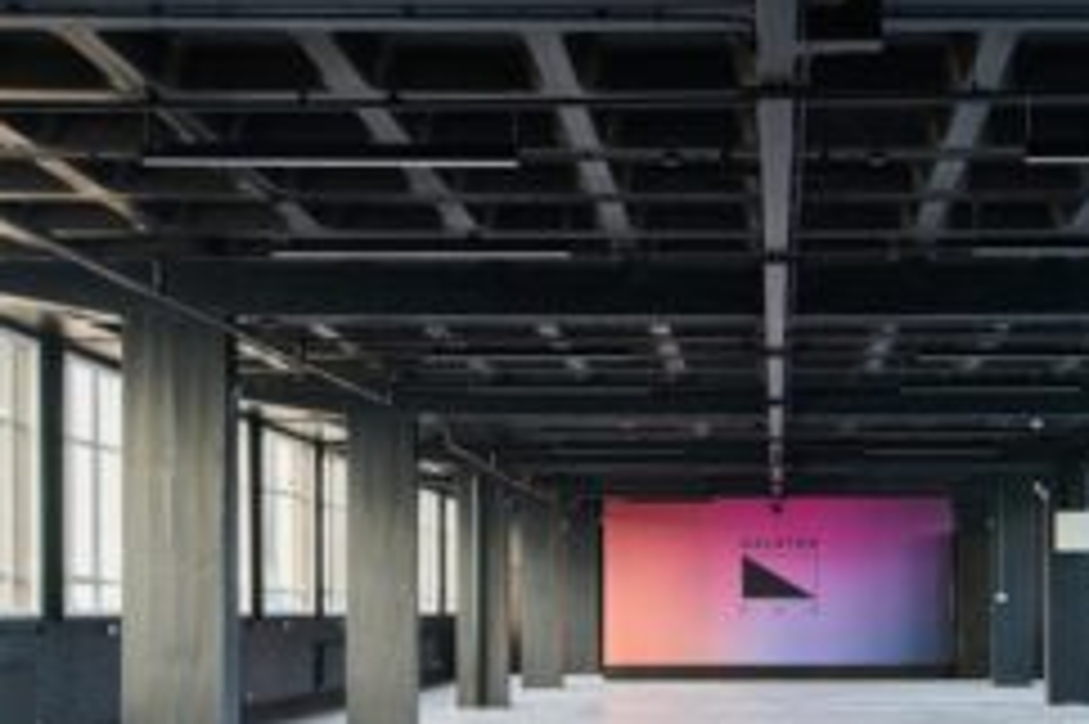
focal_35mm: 57
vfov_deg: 23.4
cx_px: 781
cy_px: 589
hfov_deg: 34.5
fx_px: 1723
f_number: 10
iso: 400
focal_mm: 30
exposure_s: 1/3
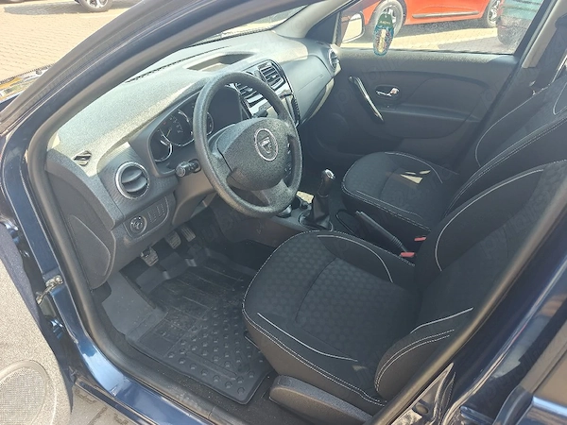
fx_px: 377
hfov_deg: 73.9
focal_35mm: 23
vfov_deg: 58.9
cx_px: 284
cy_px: 212
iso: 50
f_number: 1.6
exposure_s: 1/137
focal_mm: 6.06
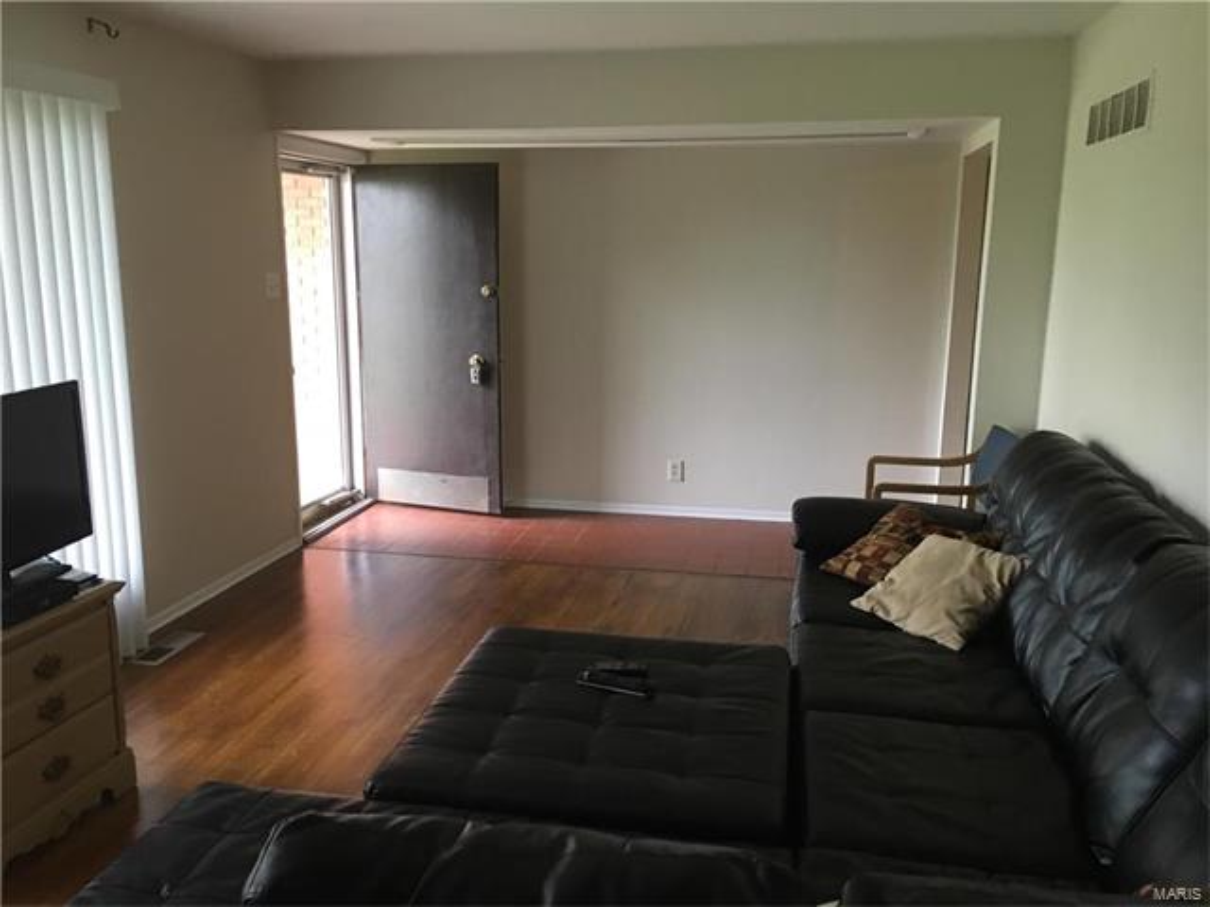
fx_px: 1014
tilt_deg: -9.2
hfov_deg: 61.7
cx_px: 605
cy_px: 454
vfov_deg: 48.2
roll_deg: -0.4
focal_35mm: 29
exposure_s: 1/15
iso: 64
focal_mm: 4.15
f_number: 2.2
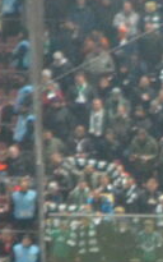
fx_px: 8315
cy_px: 392
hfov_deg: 1.1
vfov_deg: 1.8
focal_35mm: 1169
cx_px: 960
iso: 3200
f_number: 5.6
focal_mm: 98
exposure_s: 1/125
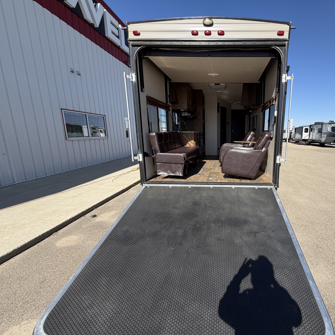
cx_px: 226
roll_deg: +0.4
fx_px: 186
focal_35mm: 17
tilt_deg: -11.0
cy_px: 171
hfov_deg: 80.9
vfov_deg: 84.0
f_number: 2.2
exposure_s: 1/770
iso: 25
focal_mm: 2.22
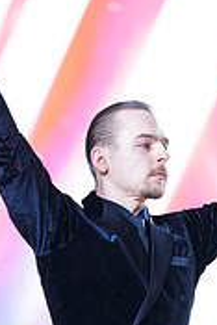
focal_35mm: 444
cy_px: 438
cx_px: 10
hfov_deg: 3.1
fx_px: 4006
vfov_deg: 4.6
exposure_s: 1/640
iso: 1250
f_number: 2.8
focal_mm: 134
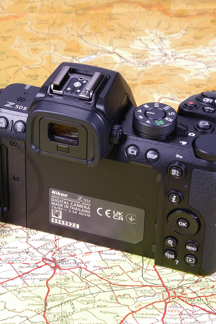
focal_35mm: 139
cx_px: 35
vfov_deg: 14.8
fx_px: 1251
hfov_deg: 9.8
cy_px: 162
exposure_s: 1/2
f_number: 16
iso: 100
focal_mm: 60
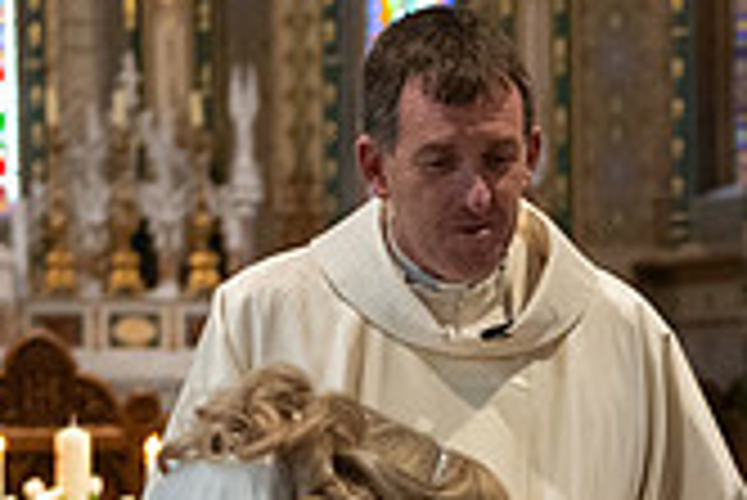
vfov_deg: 7.4
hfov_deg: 11.2
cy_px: 732
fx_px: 3780
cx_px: 734
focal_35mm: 182
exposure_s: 1/160
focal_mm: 52
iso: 1250
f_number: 3.5
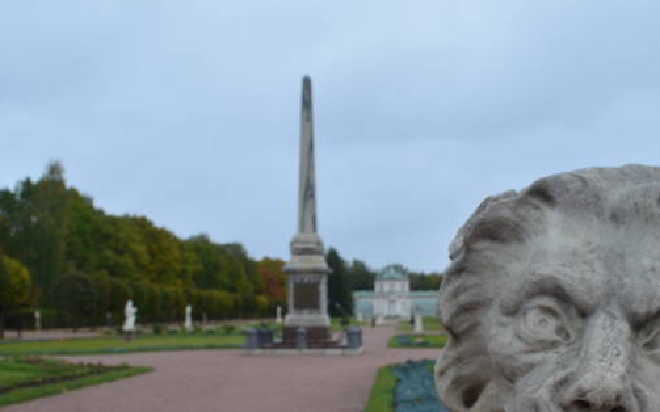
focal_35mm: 48
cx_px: 375
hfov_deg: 41.8
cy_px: 302
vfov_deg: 26.6
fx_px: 863
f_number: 10
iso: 400
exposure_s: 1/250
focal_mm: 22
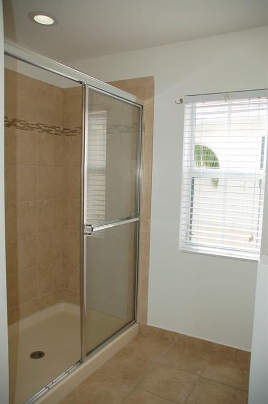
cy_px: 202
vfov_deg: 67.5
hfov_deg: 47.8
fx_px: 303
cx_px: 134
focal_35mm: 27
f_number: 3.5
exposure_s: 1/400
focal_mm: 18
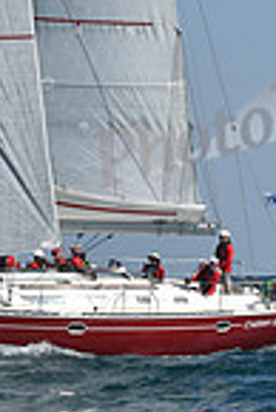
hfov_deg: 4.9
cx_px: -53
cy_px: -281
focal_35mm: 280
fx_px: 3212
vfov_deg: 7.2
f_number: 7.1
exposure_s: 1/1600
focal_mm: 70
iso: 250
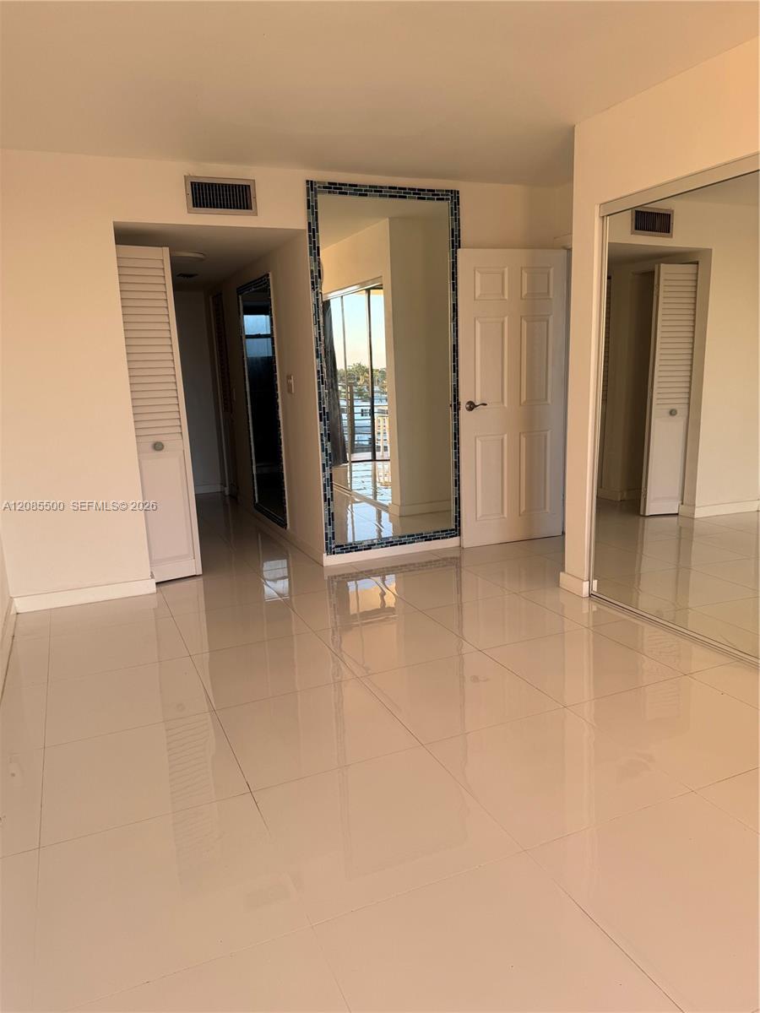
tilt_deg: -11.8
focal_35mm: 24
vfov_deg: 71.6
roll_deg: +2.8
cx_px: 380
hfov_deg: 56.8
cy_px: 506
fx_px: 703
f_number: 1.78
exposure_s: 1/166
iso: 80
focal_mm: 6.76
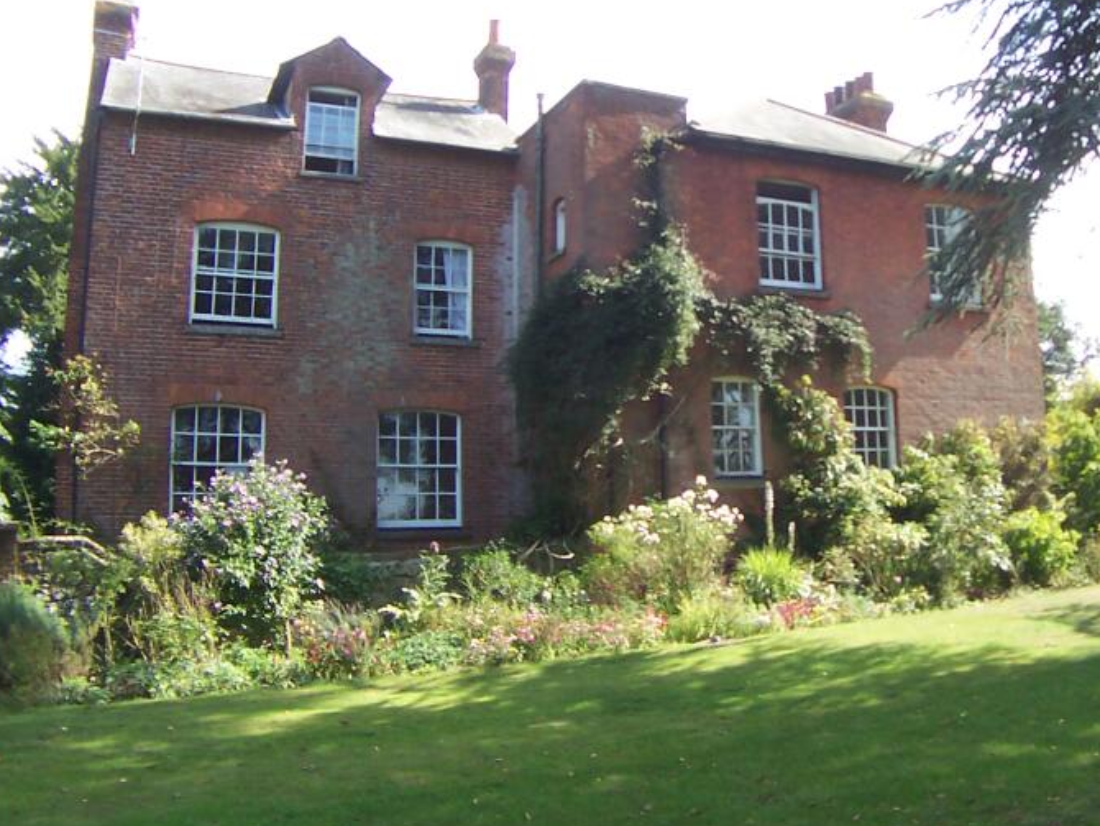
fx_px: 1748
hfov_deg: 34.3
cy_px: 296
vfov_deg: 26.5
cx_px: 798
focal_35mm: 55
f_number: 3.4
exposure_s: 1/180
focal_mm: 5.6
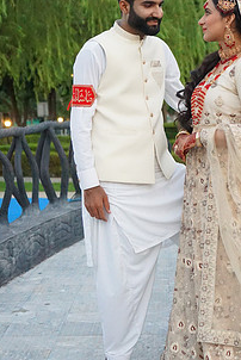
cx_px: 186
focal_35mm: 94
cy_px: 143
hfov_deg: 14.5
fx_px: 942
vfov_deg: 21.6
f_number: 4
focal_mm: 49
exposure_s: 1/200
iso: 10000
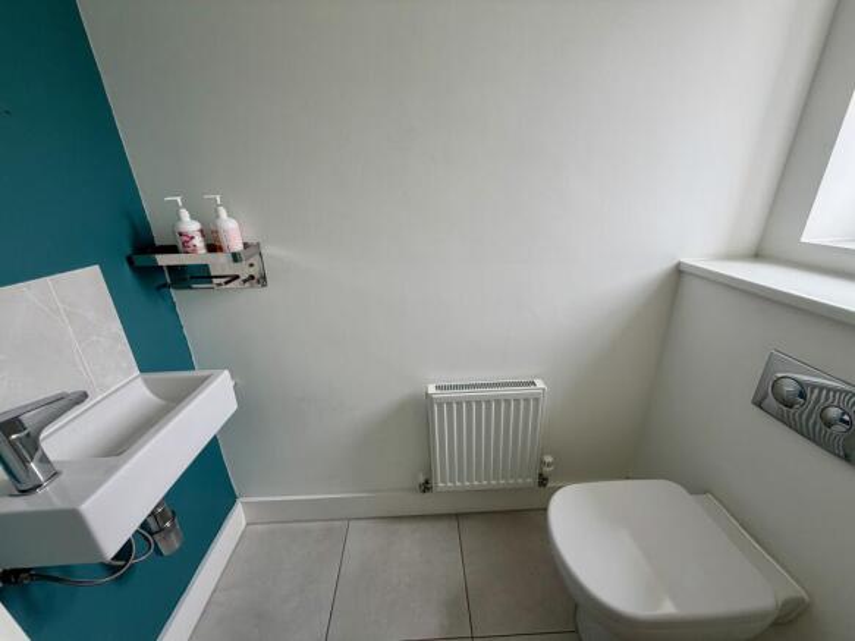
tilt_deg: -21.9
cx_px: 428
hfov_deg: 102.1
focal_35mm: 14
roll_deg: +3.4
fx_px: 346
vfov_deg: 85.7
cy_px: 320
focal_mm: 2.22
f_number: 2.2
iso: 64
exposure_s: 1/121
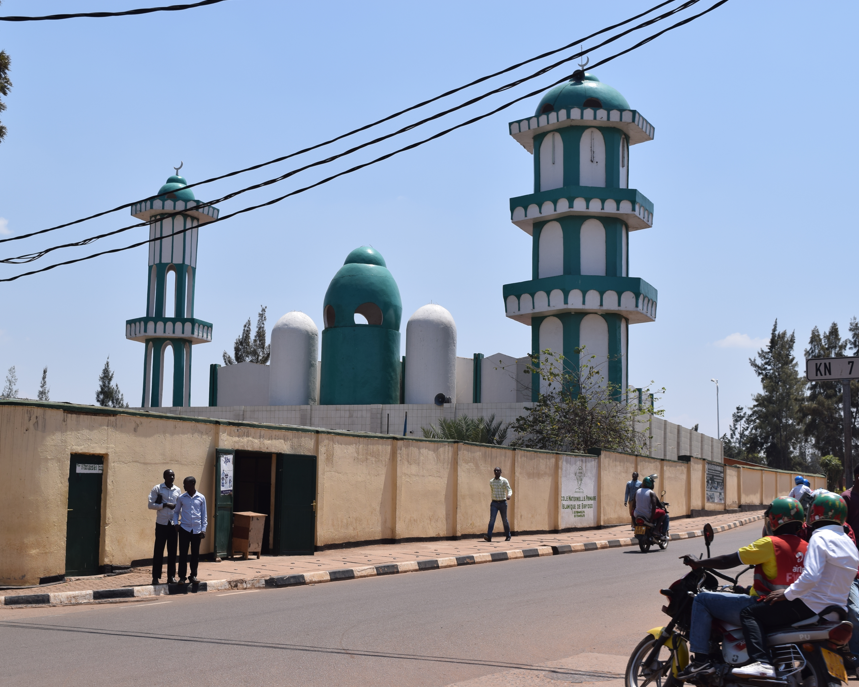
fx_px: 1297
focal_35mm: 51
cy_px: 345
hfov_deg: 36.6
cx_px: 388
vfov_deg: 29.7
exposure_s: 1/400
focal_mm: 30
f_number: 8
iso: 100
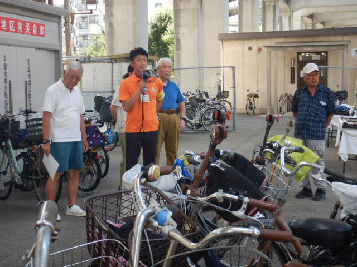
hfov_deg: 29.0
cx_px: 178
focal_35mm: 67
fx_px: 691
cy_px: 134
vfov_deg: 21.9
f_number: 4.5
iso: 125
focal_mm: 12
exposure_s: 1/100
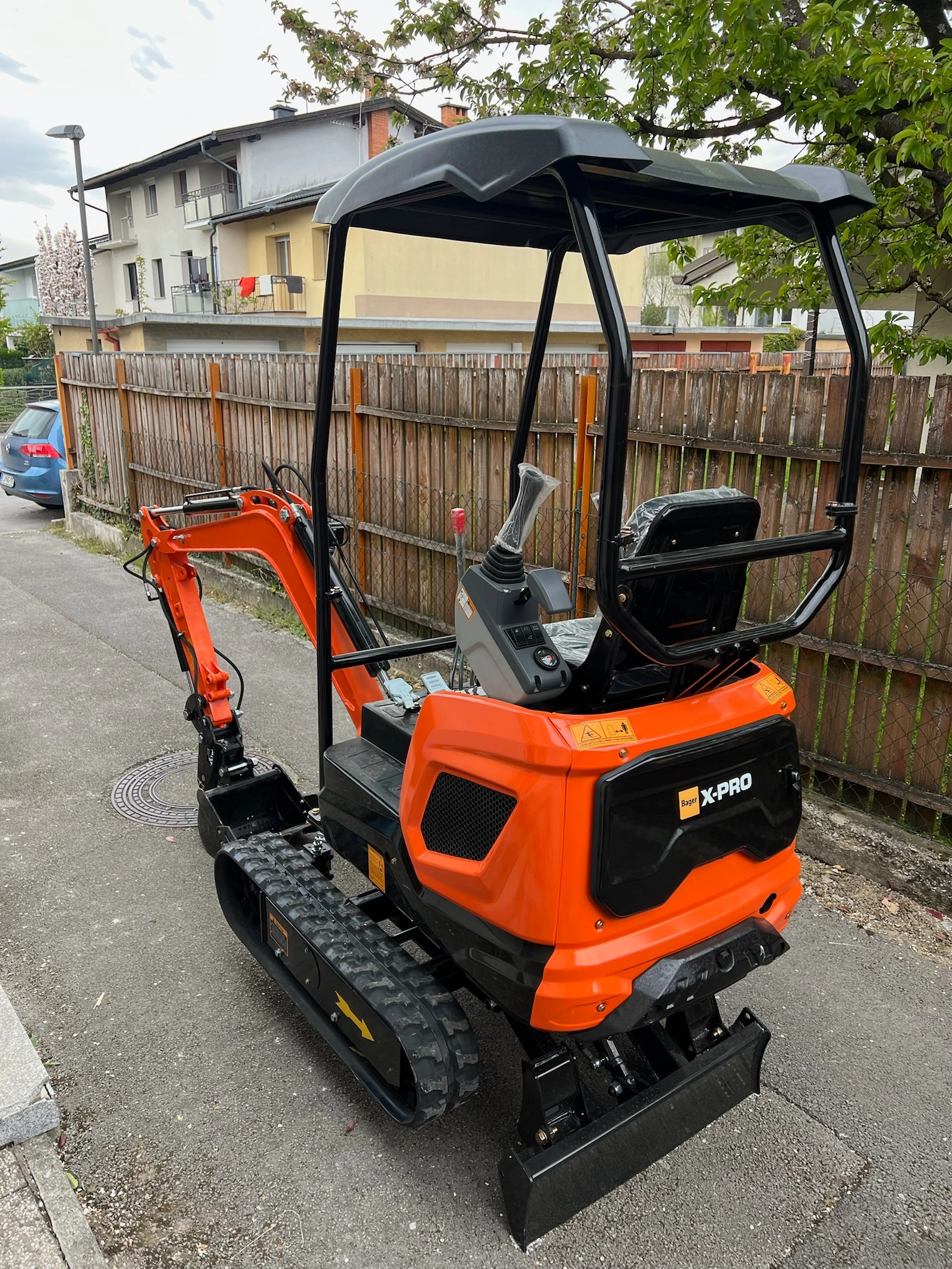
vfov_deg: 67.3
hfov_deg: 53.1
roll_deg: -0.6
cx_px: 476
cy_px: 634
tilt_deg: -16.0
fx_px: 953
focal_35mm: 26
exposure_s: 1/271
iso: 40
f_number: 1.5
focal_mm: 5.7
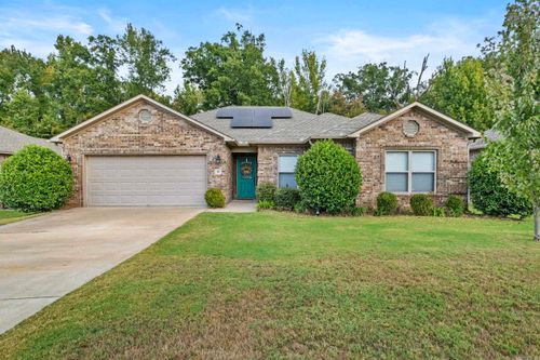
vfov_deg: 61.9
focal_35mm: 20
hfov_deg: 84.0
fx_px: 300
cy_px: 180
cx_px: 270
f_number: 8
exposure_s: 1/200
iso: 800
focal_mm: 13.2
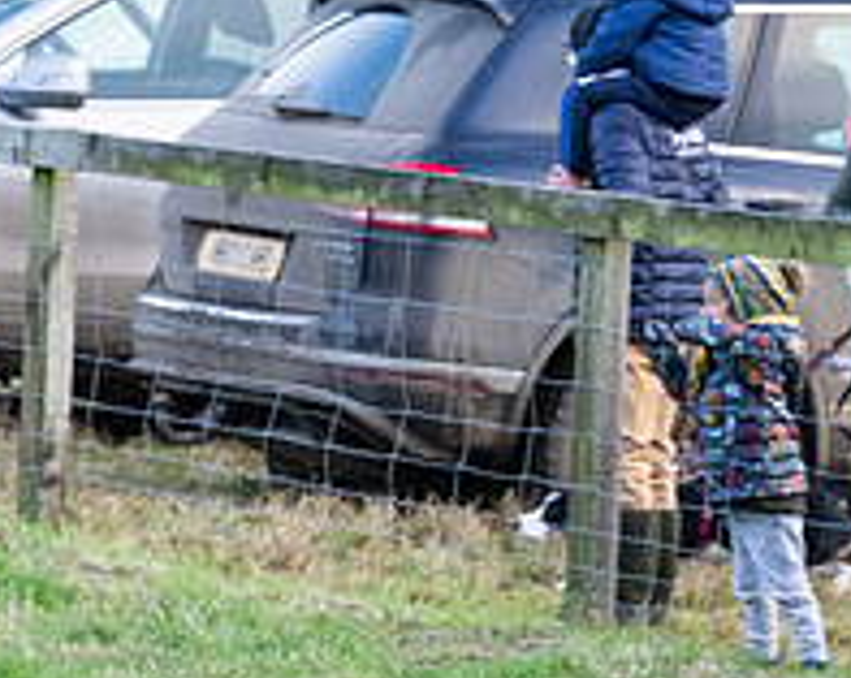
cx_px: -227
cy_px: 225
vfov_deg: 2.9
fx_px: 13379
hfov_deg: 3.6
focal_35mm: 532
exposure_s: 1/500
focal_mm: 110
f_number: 4
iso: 1250
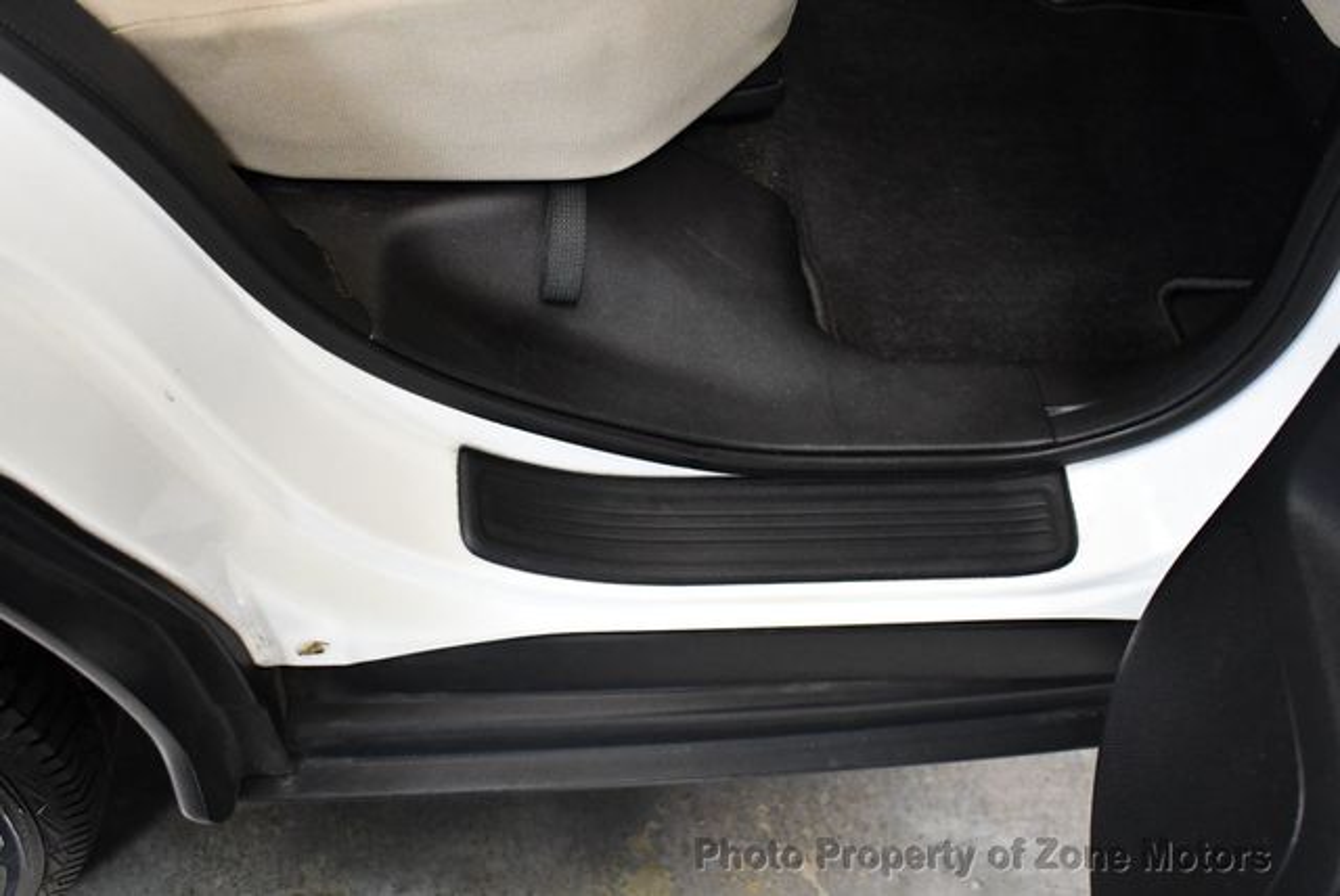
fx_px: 1341
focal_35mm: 36
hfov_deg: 53.1
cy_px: 448
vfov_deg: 36.9
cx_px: 670
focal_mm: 18
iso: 3200
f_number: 3.5
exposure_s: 1/80
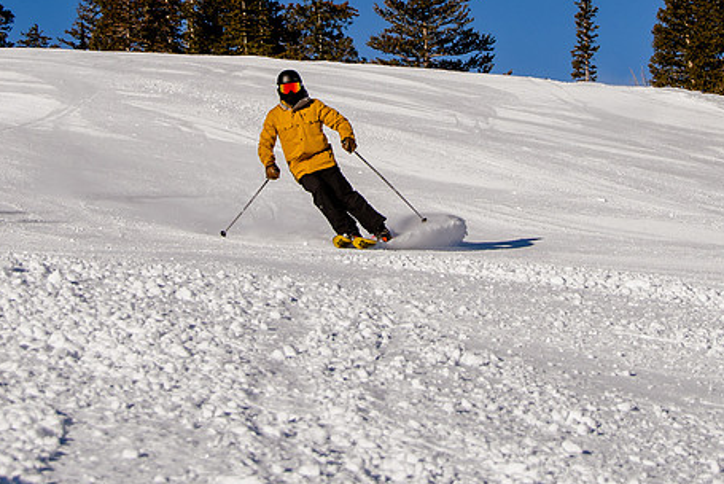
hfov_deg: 16.8
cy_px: 0
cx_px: 426
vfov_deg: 11.1
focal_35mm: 122
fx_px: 2455
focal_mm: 38
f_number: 7.1
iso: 160
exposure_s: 1/1600
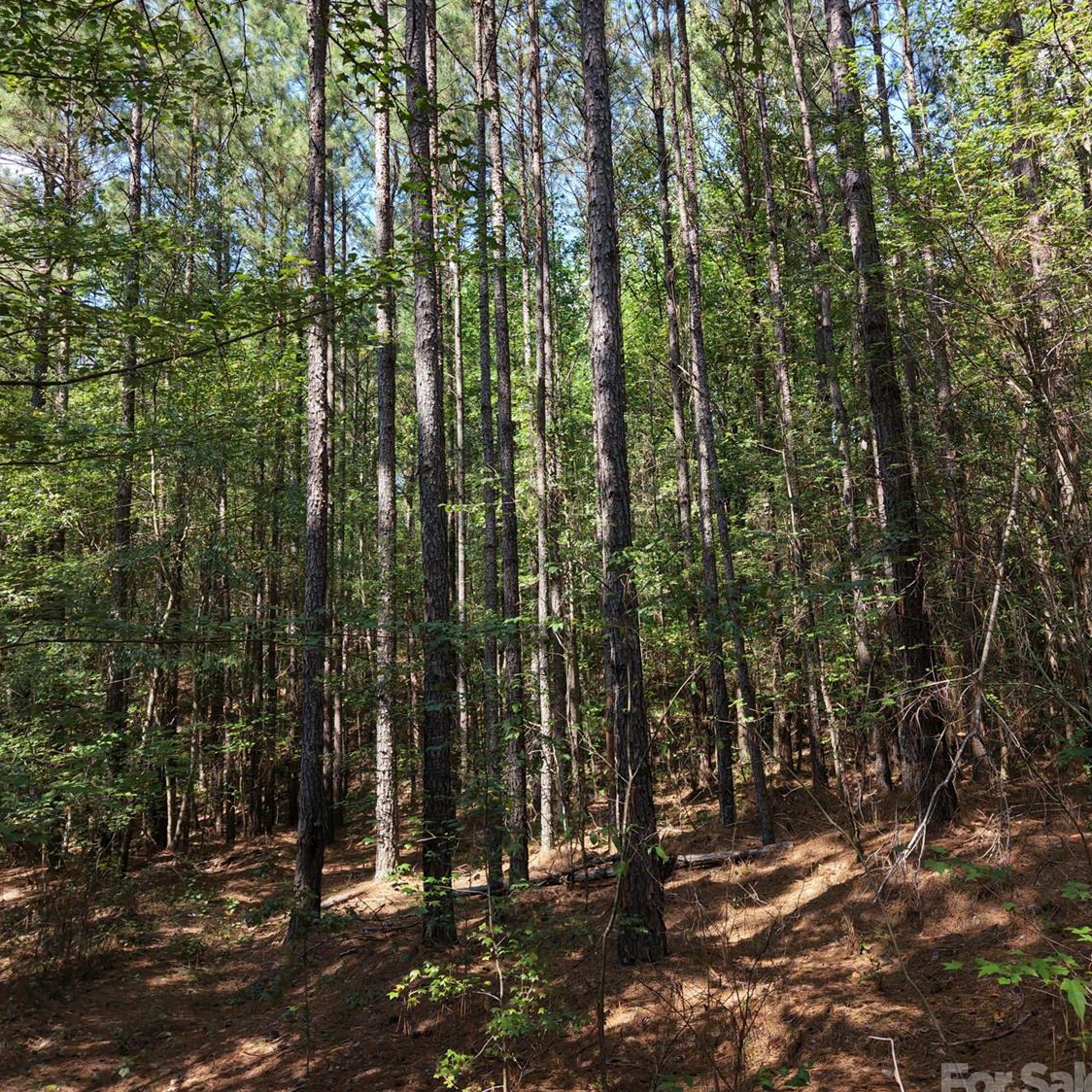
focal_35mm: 29
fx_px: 1035
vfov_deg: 55.1
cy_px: 425
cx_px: 556
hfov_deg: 55.6
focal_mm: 8.67
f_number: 1.8
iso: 100
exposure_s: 1/50
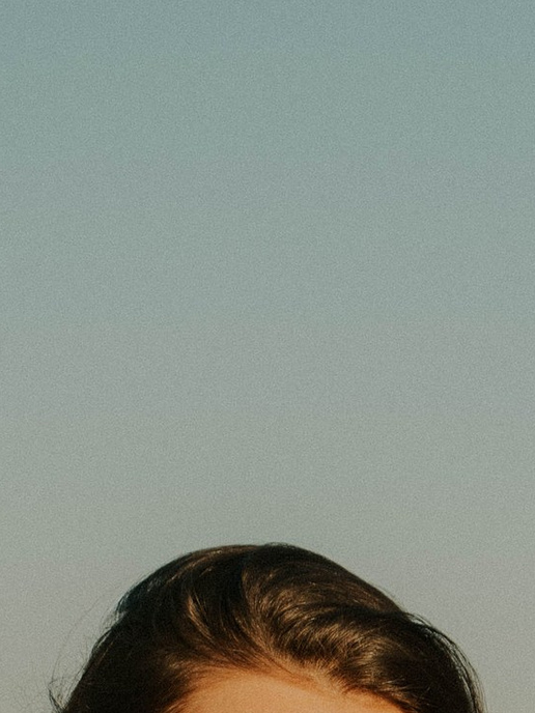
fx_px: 4863
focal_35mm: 236
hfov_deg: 6.2
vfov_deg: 8.0
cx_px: 804
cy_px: 1498
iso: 100
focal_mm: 44
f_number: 3.5
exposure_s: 1/1000
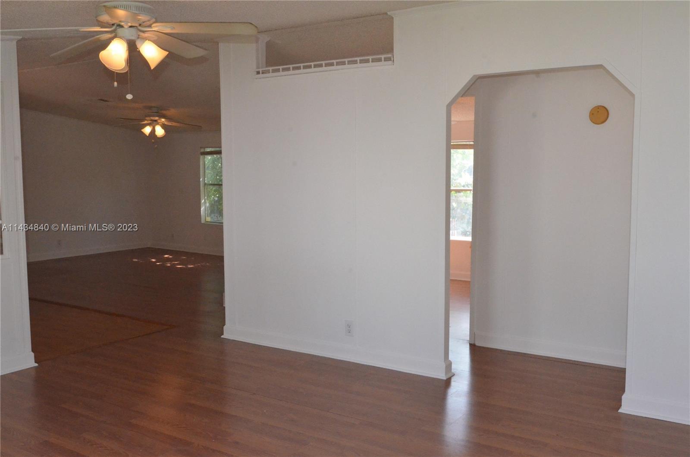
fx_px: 688
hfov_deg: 53.2
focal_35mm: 36
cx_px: 345
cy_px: 228
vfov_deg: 36.7
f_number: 14
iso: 5000
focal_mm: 24
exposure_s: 1/250
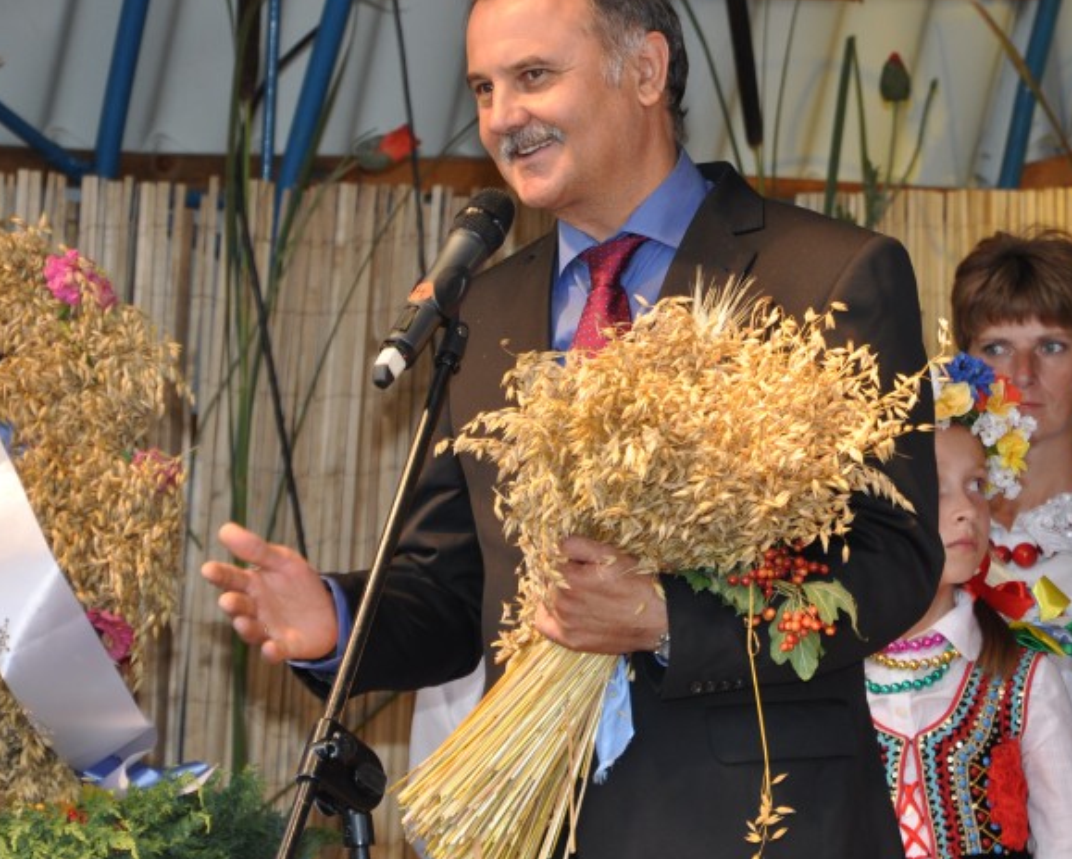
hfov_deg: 7.6
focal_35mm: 255
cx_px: 802
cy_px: 437
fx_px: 8090
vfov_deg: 6.1
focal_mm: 105
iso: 320
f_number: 5.6
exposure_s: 1/125
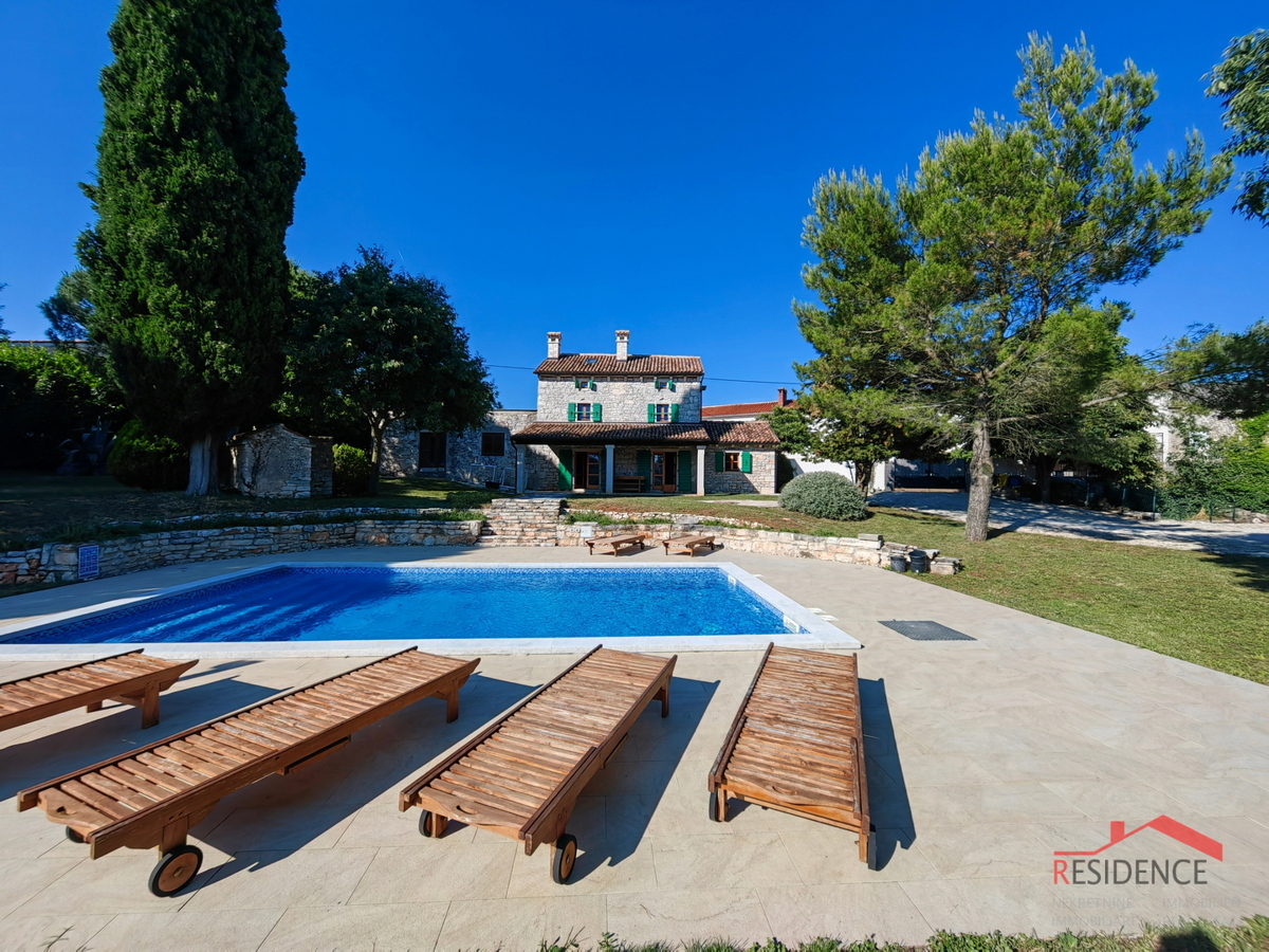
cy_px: 476
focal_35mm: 13
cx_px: 634
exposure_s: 1/1912
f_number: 2.2
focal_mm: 1.76
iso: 50
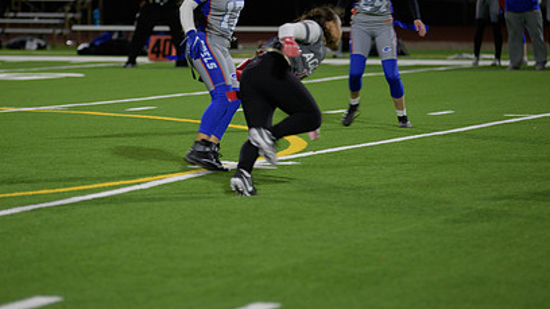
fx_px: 3586
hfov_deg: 8.8
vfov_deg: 4.9
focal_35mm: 246
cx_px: 233
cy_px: 106
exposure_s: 1/200
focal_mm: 165
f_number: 2.8
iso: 560
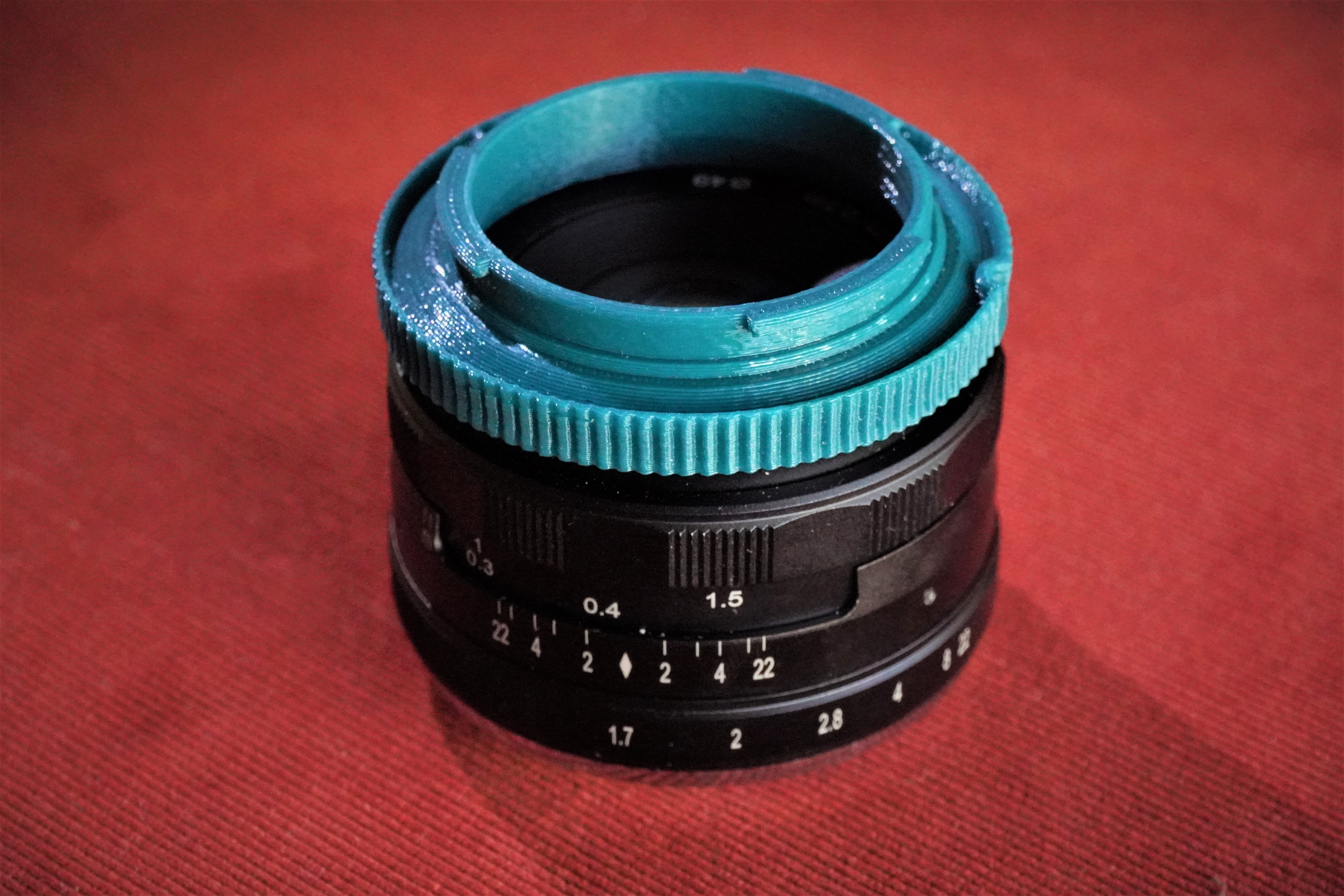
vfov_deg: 18.2
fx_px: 2800
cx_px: 672
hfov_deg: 27.0
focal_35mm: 75
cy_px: 448
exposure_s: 1/200
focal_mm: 50
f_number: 10
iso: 6400
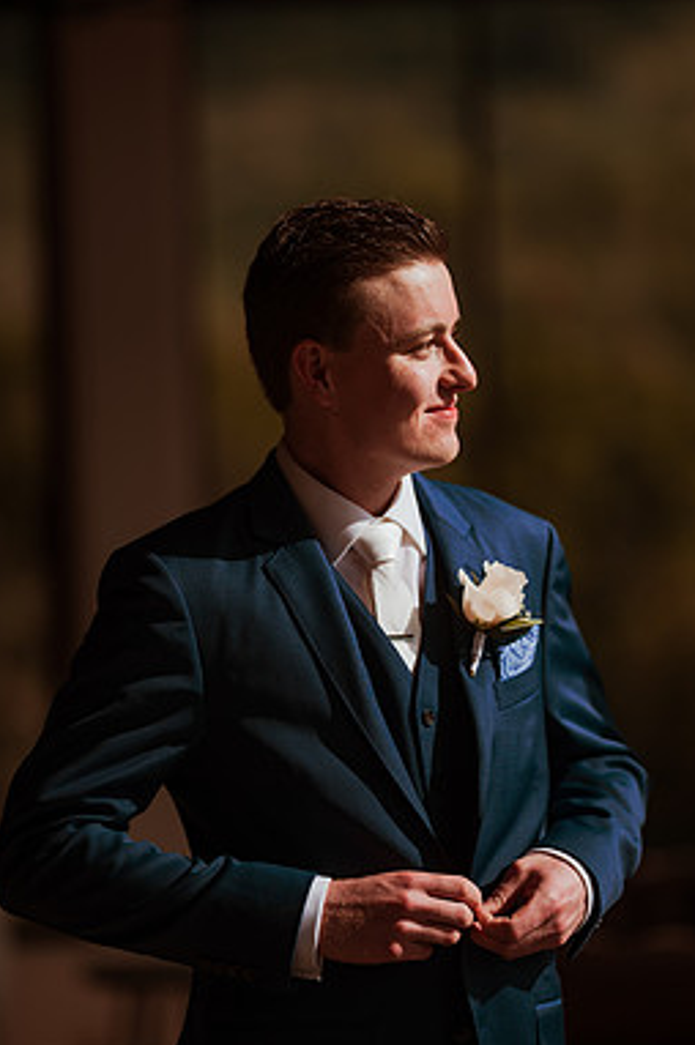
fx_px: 4612
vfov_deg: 12.9
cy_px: 553
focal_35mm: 159
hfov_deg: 8.6
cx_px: 335
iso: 100
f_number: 1.8
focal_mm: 135
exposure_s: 1/4000
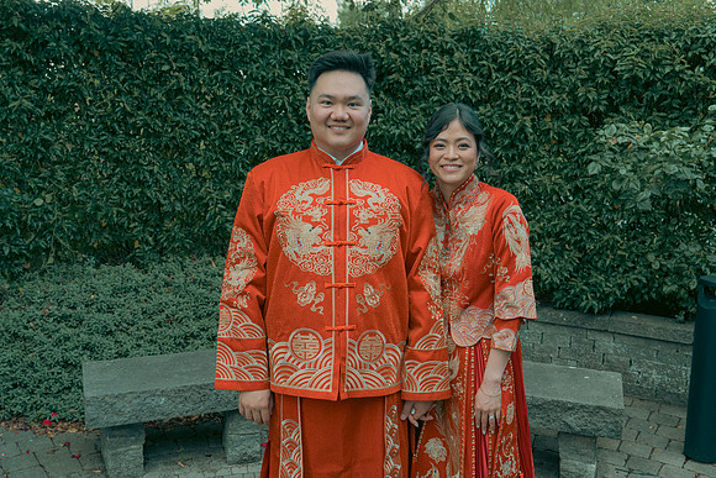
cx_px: 358
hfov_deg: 54.4
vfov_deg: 37.9
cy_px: 239
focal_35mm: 35
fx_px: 696
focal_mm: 35
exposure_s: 1/160
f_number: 5.6
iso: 400
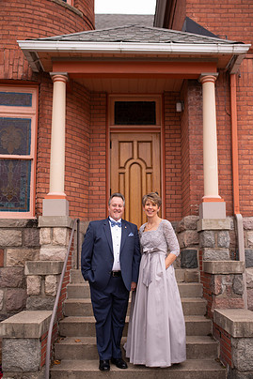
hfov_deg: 34.2
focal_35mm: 39
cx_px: 134
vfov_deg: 49.5
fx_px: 411
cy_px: 204
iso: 100
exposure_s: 1/250
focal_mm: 35
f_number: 2.2
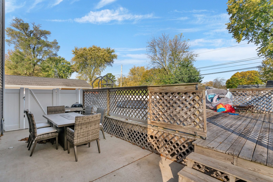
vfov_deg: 73.8
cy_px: 91
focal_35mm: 16
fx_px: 121
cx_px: 136
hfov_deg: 96.7
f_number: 9
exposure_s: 1/500
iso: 640
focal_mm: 16
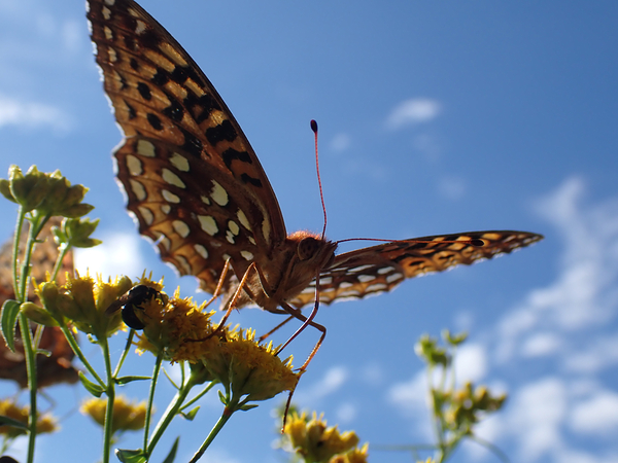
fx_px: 839
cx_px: 309
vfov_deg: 30.9
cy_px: 232
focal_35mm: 47
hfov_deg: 40.4
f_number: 4.5
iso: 100
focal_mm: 8.4
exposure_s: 1/800
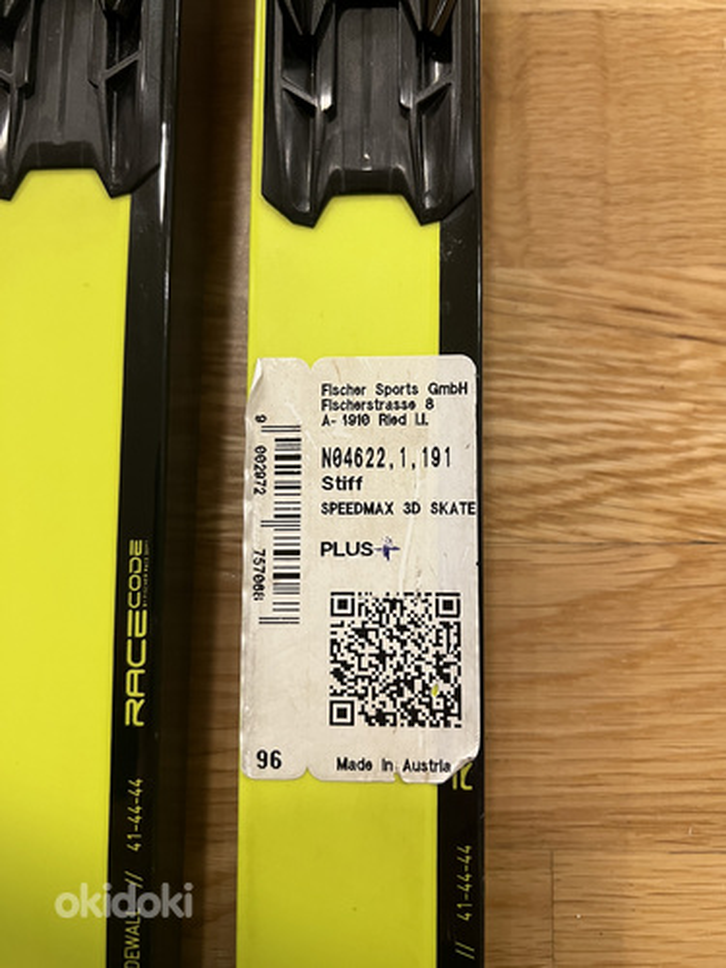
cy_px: 484
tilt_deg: -80.8
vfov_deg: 67.3
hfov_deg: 53.1
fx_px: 727
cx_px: 363
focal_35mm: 26
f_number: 1.5
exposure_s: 1/50
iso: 400
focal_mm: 5.7
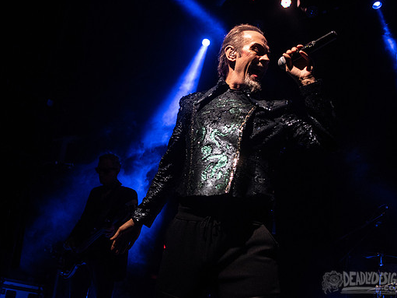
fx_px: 505
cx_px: 155
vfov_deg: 32.9
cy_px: 148
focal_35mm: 44
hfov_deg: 42.7
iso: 3200
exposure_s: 1/200
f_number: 3.2
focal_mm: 35
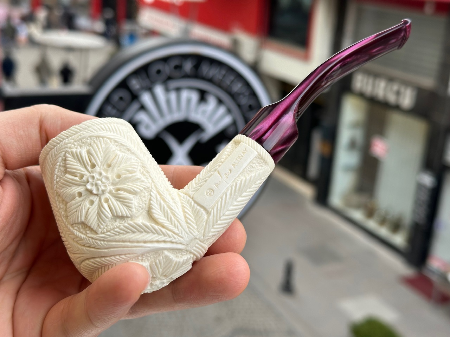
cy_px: 168
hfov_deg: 39.7
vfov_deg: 30.3
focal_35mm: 48
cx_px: 225
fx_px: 624
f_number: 1.78
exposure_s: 1/417
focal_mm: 6.86
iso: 64
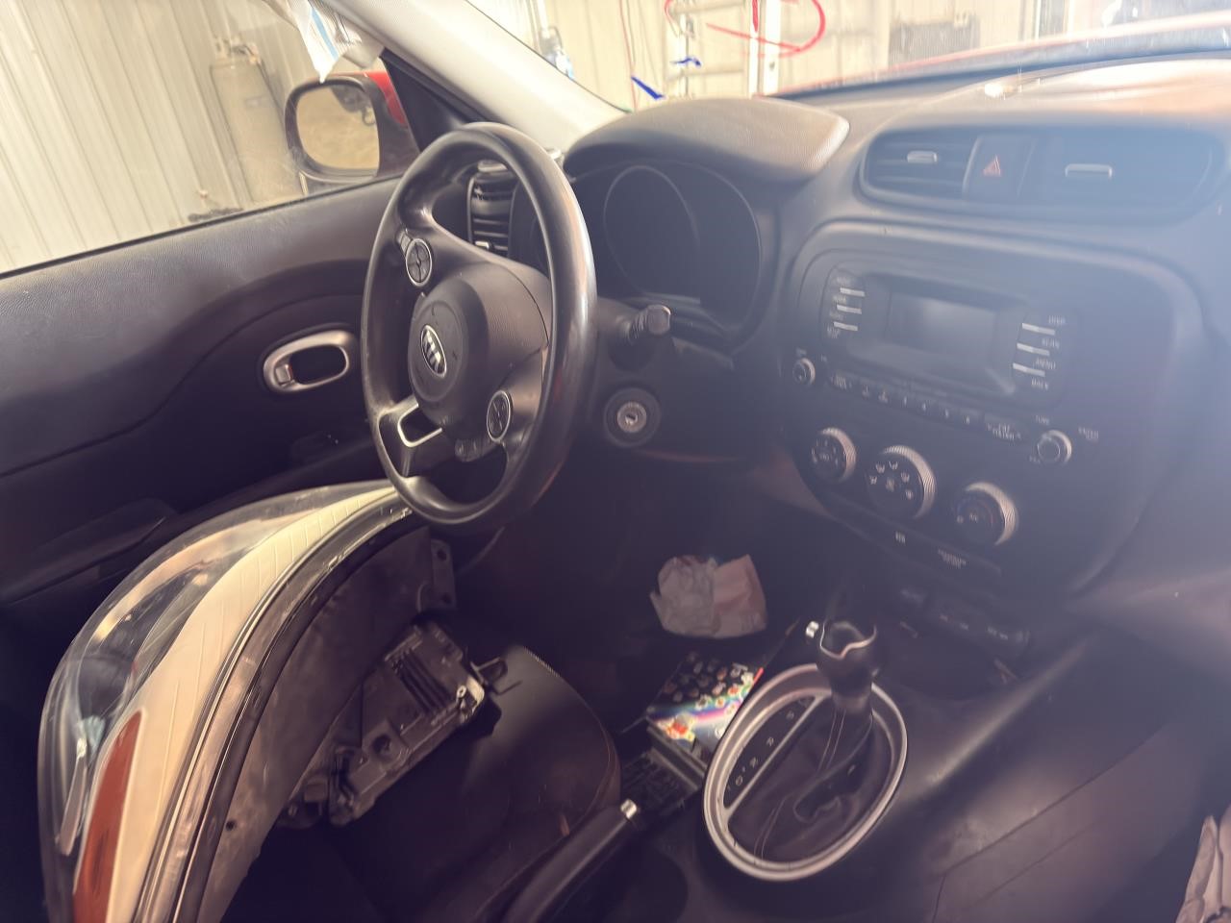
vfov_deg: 56.8
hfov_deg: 71.6
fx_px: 853
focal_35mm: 24
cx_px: 616
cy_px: 462
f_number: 1.78
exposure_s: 1/34
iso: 500
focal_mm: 6.76
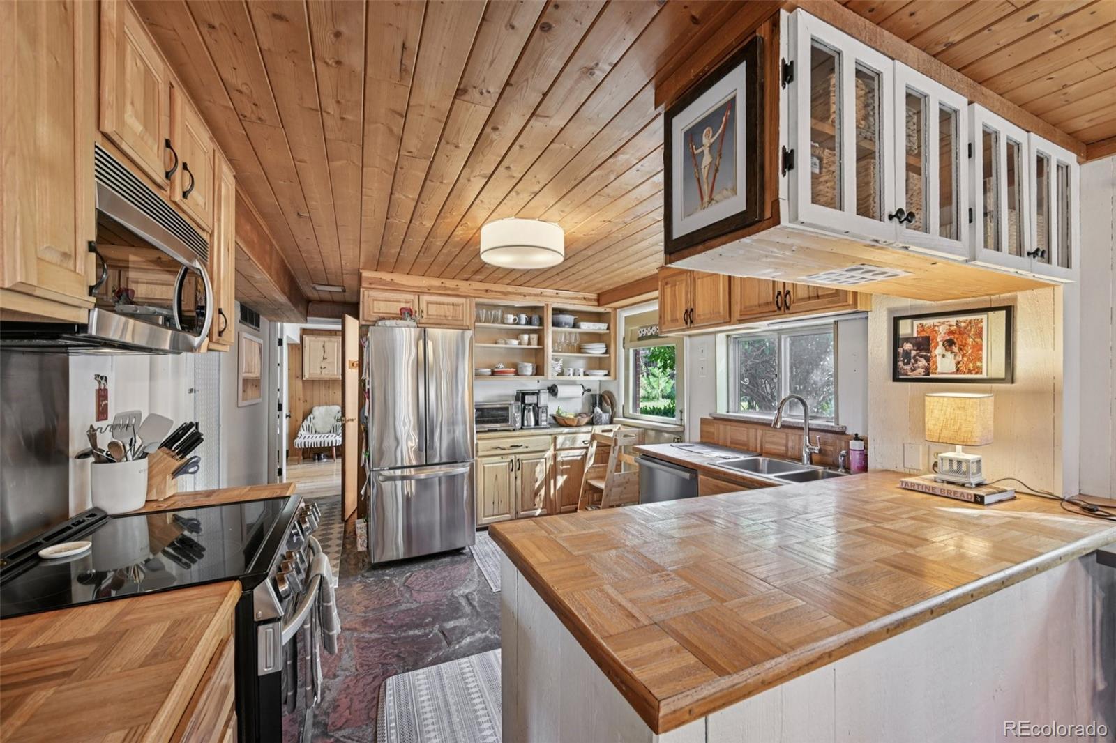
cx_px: 558
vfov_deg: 81.2
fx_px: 434
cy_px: 372
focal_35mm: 14
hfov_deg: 104.3
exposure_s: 1/8
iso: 400
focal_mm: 14
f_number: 7.1
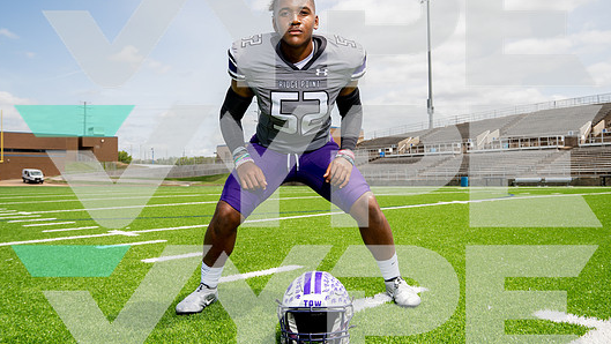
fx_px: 502
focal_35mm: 31
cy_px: 167
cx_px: 308
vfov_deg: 37.8
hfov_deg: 62.6
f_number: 8
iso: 100
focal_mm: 27
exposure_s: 1/250
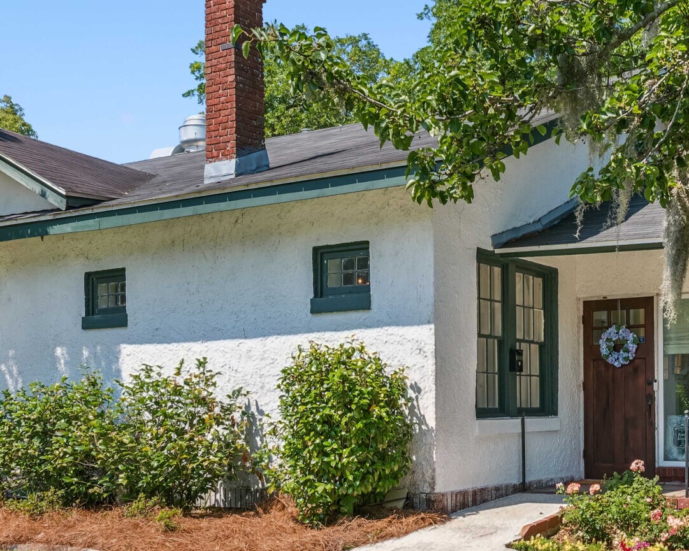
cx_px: 601
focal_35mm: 48
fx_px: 979
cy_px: 393
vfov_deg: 31.1
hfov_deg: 36.7
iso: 250
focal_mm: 18
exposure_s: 1/125
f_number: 9
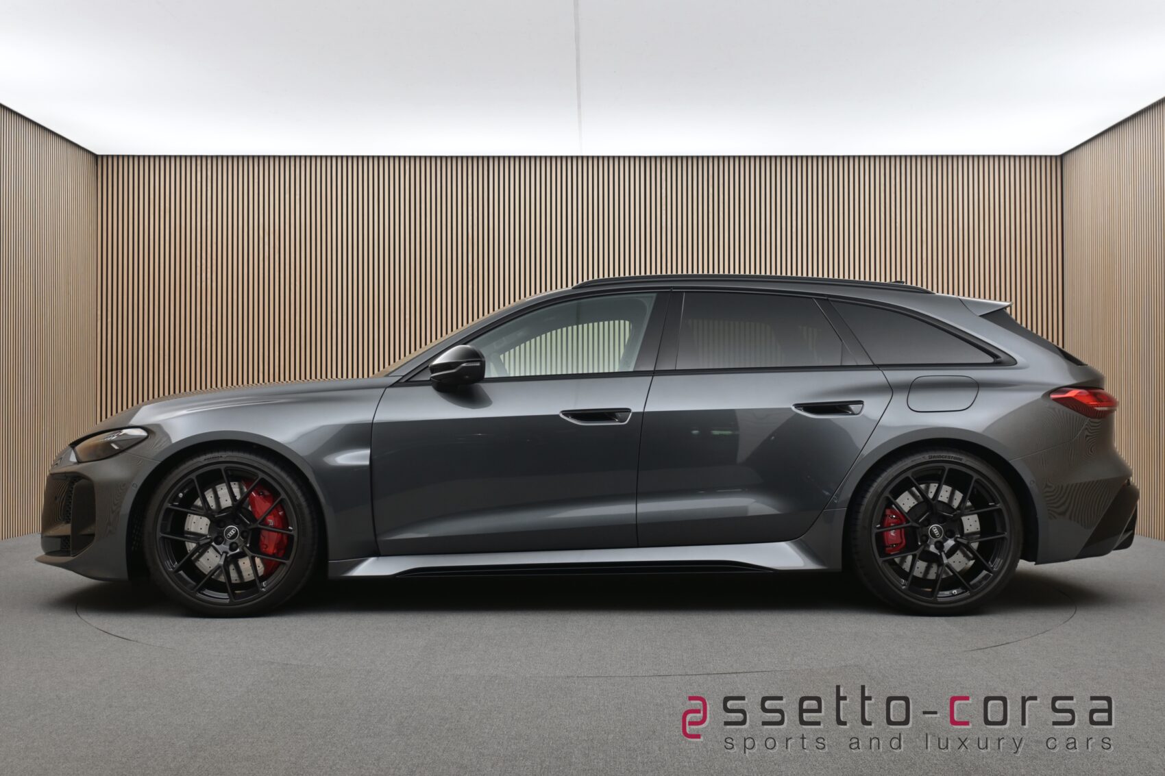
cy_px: 388
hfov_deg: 47.2
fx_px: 1335
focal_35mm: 41
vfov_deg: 32.4
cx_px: 582
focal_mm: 27.5
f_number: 4.5
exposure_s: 1/40
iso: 500
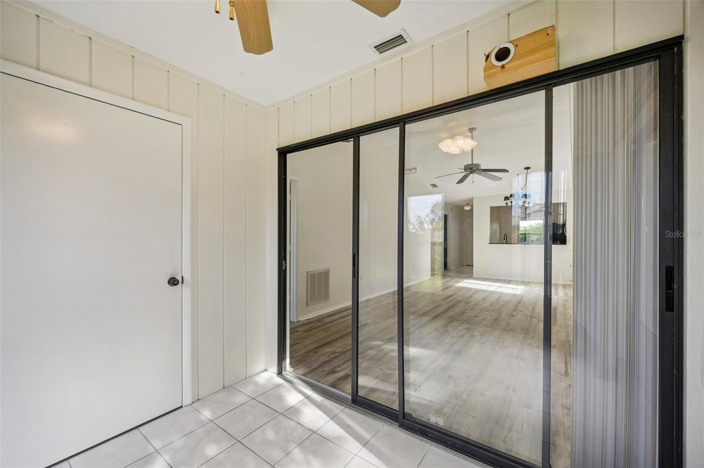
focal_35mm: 14
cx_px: 352
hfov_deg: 104.3
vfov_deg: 81.1
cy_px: 234
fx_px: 273
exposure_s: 1/80
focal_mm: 14
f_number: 8
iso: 400
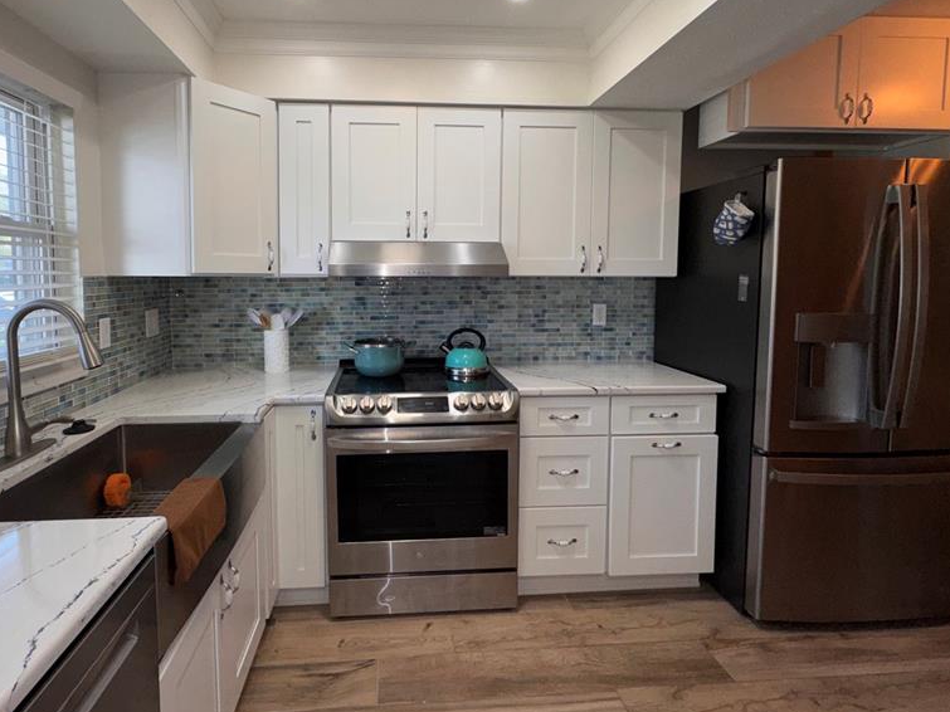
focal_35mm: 19
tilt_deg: -4.6
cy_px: 307
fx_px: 521
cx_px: 415
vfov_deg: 68.3
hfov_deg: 84.3
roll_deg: -0.7
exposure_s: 1/122
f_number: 2.2
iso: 64
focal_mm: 2.22
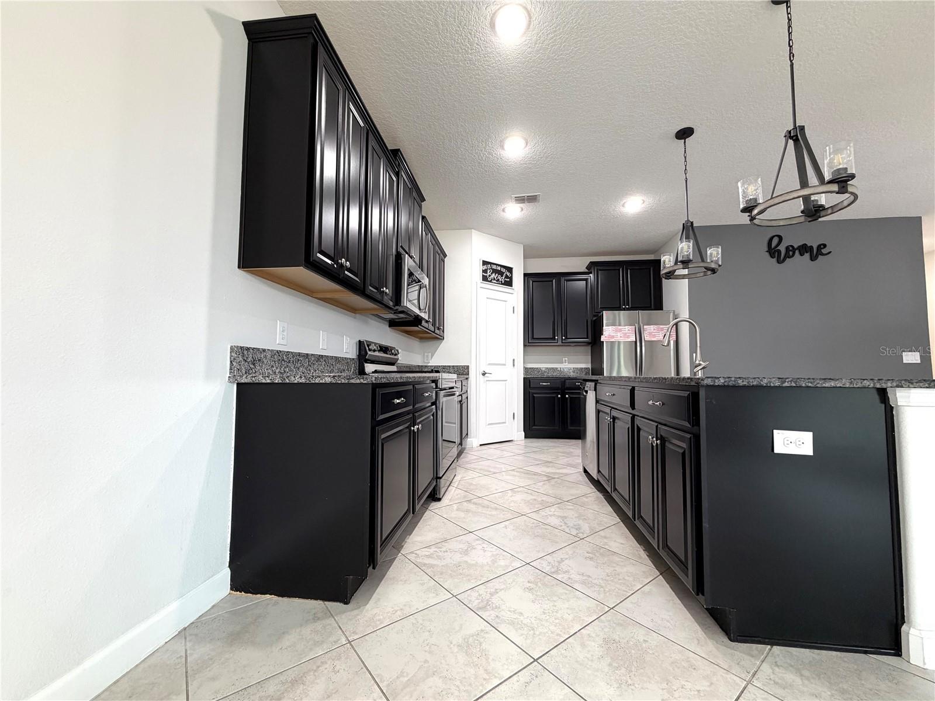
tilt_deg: +3.8
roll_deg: -0.4
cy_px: 350
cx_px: 468
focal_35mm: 14
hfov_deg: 102.1
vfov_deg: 85.7
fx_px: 378
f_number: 2.2
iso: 200
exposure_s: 1/60
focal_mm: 2.22
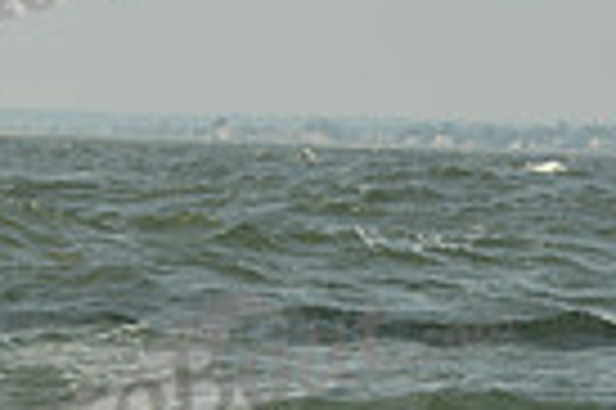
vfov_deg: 4.6
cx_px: -346
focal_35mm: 297
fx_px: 5076
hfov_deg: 6.8
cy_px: -241
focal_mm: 70
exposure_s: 1/1250
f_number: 9
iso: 320
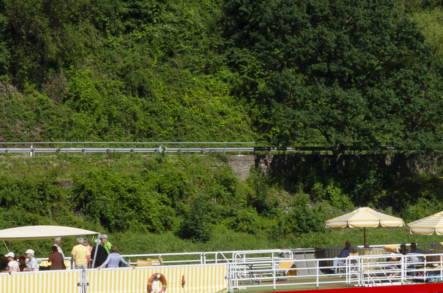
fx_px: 2727
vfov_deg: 6.1
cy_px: 343
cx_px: 379
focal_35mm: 222
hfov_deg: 9.3
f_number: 11
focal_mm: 35
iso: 100
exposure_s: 1/200
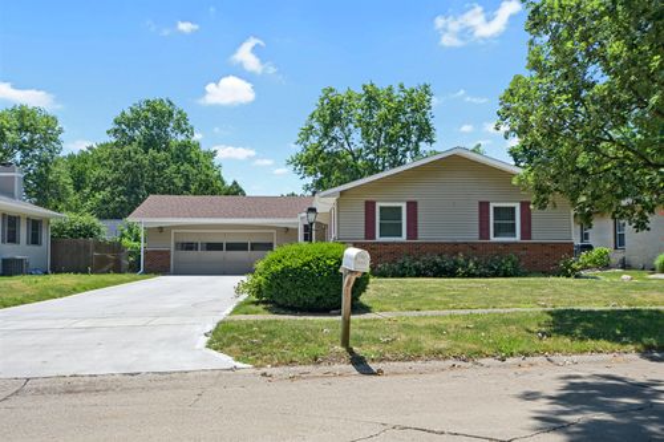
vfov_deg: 36.8
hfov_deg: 53.1
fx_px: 664
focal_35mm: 36
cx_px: 332
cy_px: 221
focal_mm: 24
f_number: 8
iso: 320
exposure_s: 1/100
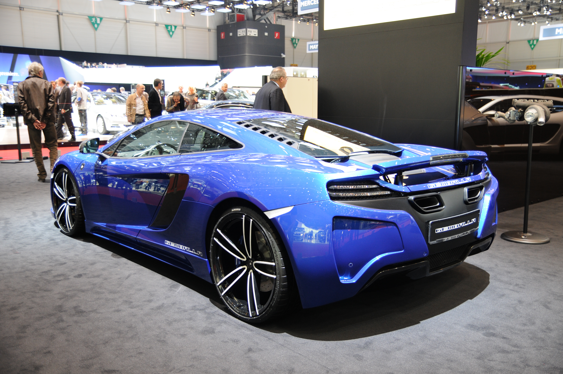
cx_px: 282
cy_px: 187
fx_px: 562
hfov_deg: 53.2
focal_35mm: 36
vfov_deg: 36.8
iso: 400
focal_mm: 24
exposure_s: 1/60
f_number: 2.8
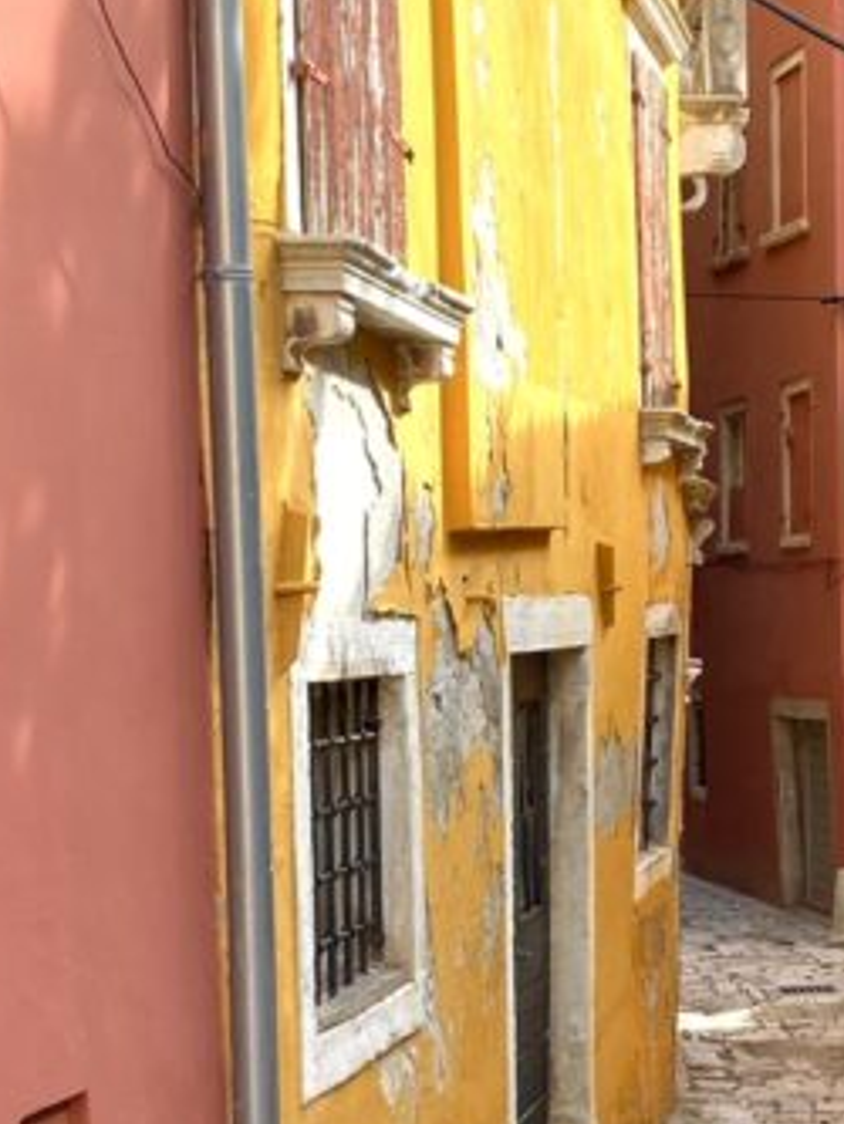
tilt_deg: -3.4
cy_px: 790
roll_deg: +0.6
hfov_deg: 18.1
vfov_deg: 24.2
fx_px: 2599
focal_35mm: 80
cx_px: 766
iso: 32
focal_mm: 4.25
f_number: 1.8
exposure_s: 1/546
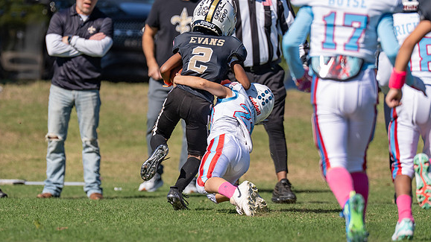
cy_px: 114
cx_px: 210
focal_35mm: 439
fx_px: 5017
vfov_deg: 2.8
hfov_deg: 4.9
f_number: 2.8
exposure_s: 1/2500
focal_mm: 200
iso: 100
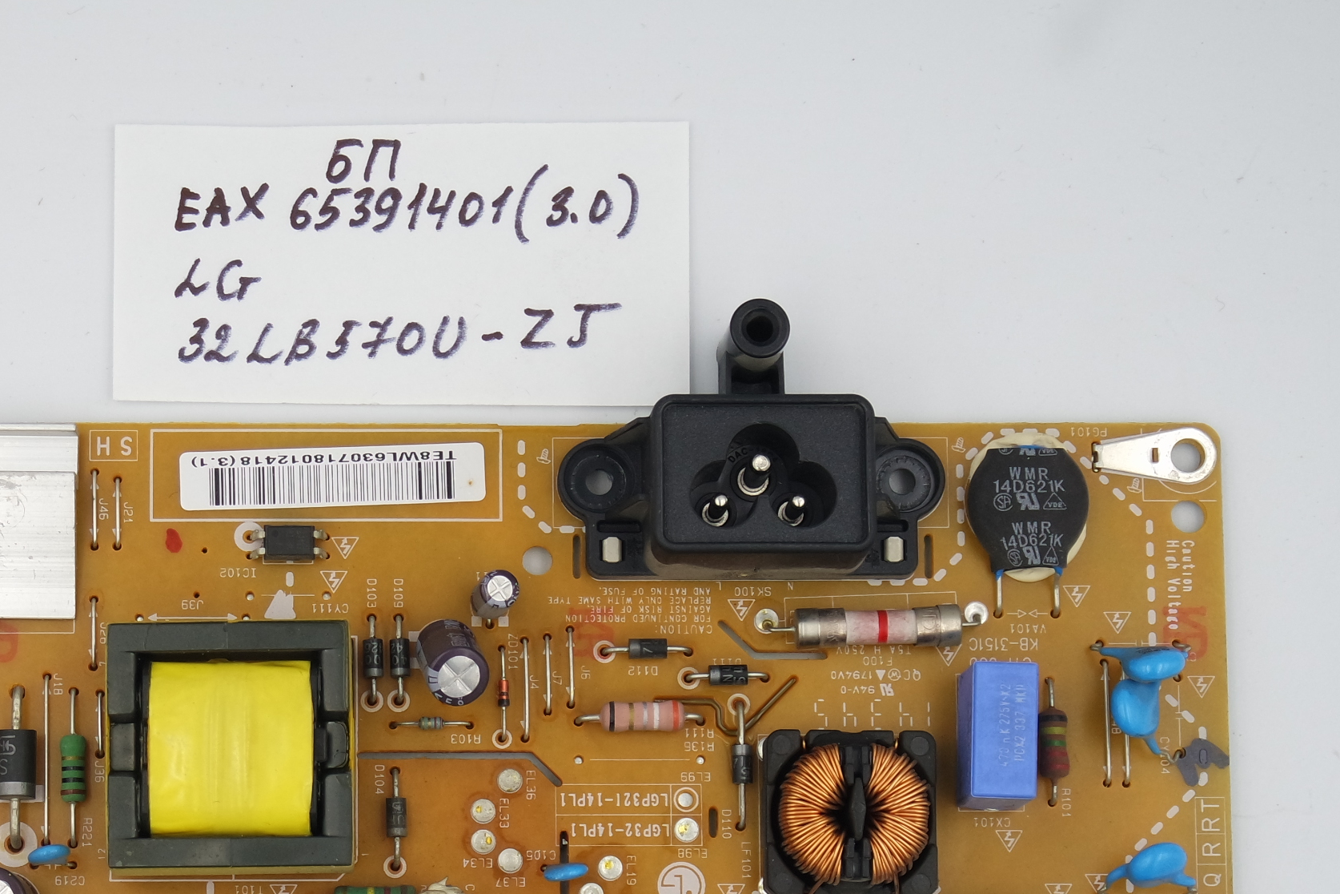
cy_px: 793
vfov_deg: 14.1
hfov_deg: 21.2
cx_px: 434
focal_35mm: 96
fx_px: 3573
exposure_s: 1/125
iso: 160
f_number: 5
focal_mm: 20
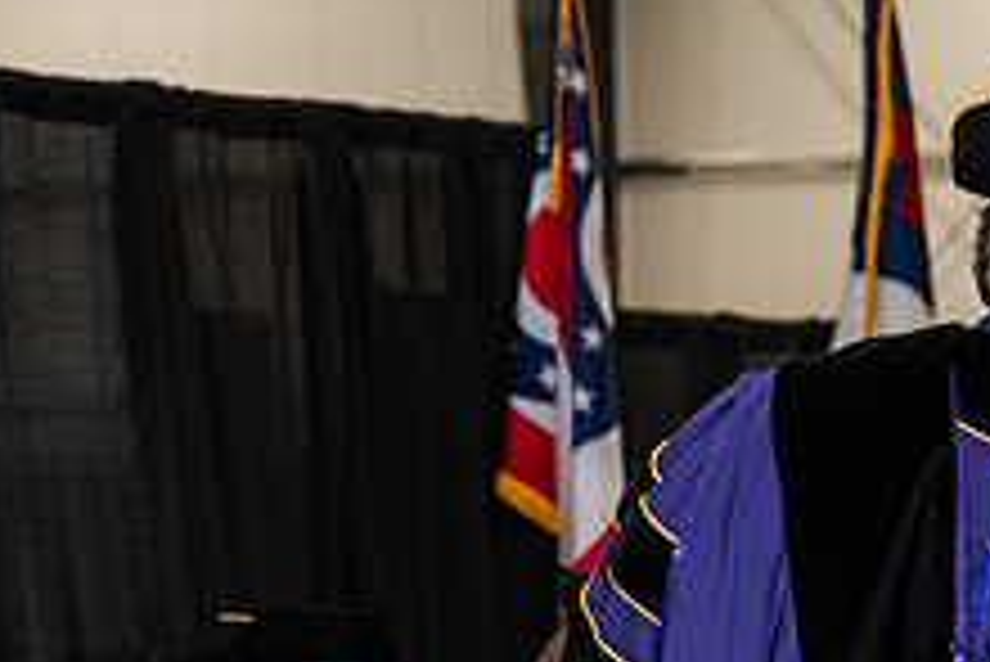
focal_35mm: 174
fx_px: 4788
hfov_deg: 11.6
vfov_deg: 7.9
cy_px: 633
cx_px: 1102
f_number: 4
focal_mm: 66
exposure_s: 1/200
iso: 1250
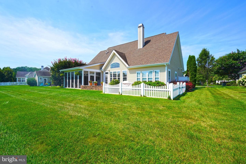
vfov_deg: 73.7
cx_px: 123
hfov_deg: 96.7
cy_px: 82
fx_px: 109
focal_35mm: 16
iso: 100
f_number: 10
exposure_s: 1/160
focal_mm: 16
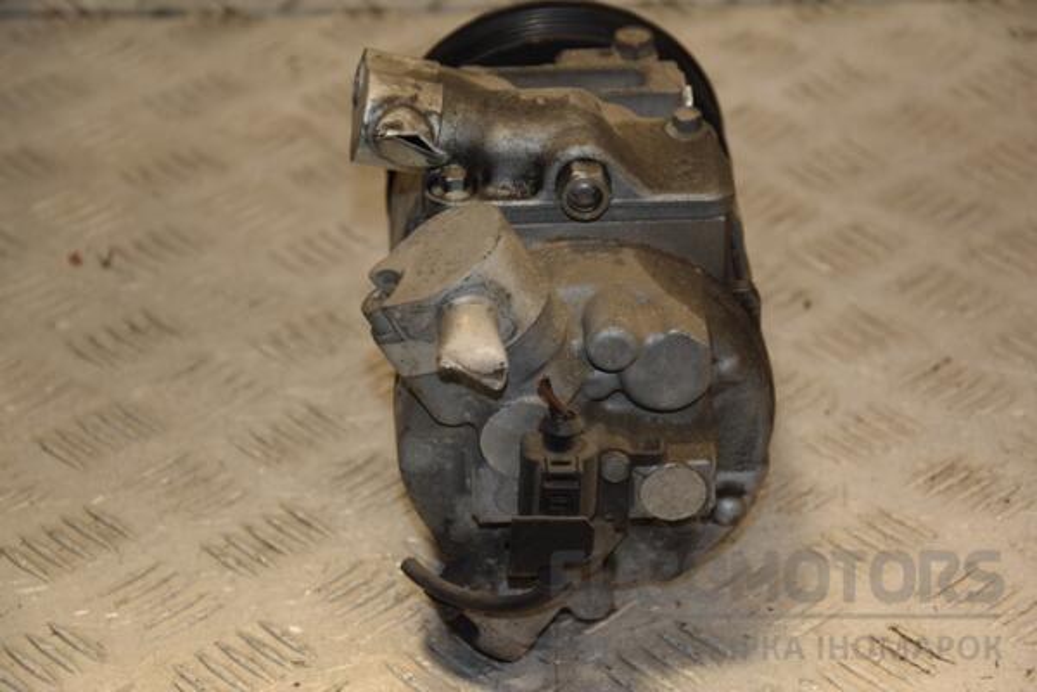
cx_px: 518
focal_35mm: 120
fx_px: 3456
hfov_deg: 17.1
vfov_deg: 11.4
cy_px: 346
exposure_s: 1/200
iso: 800
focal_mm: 80
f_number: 5.6
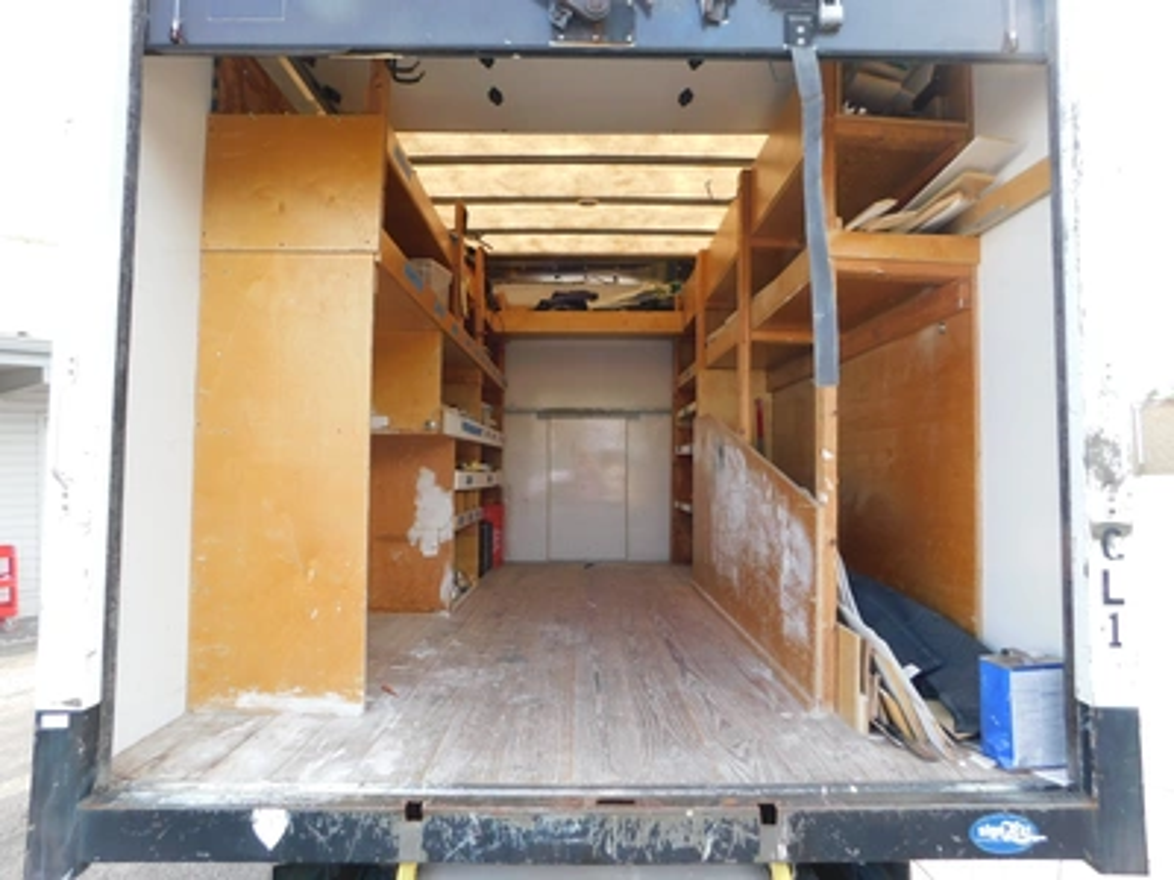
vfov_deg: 58.9
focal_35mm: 23
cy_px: 440
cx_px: 587
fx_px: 780
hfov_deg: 73.9
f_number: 3
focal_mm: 4
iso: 125
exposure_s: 1/160
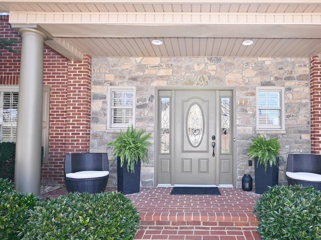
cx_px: 194
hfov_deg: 70.8
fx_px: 223
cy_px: 133
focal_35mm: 24
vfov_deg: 56.7
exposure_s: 1/80
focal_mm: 12
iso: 100
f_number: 4.5
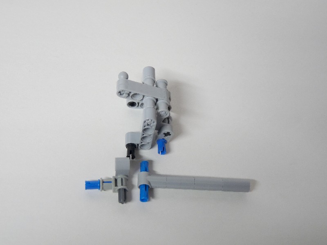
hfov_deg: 44.8
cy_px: 122
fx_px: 397
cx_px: 164
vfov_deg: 34.3
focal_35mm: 42
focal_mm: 7.4
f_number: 3
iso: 100
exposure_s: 1/15
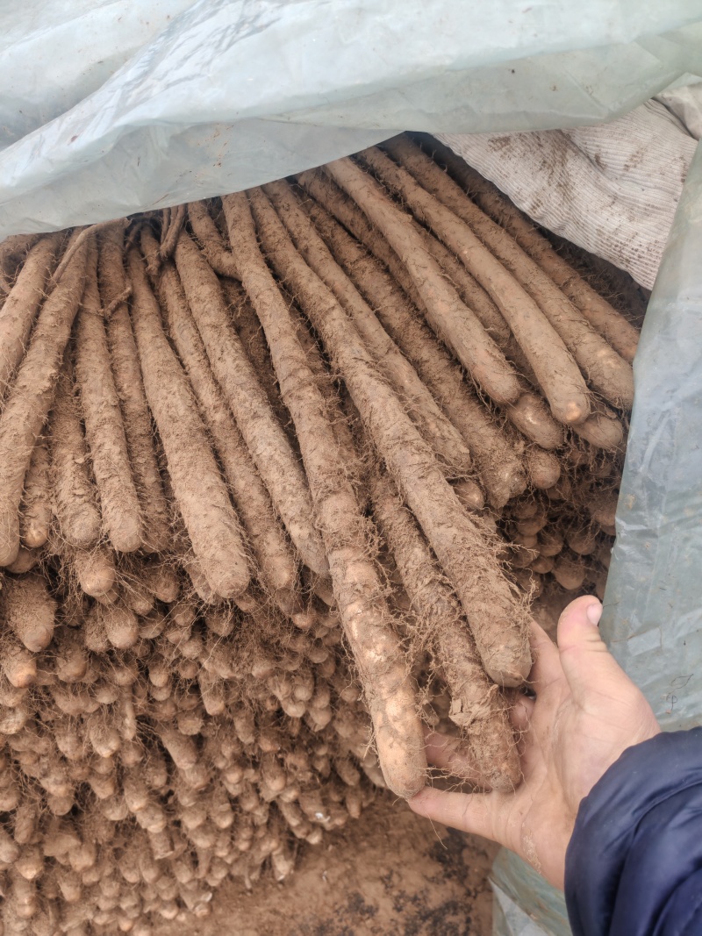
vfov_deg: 65.3
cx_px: 351
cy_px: 468
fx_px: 730
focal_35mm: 27
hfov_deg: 51.3
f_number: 1.95
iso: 80
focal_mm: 5.52
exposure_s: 1/100
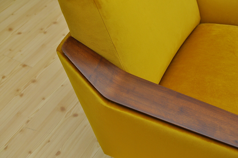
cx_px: 119
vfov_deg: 25.7
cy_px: 79
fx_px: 347
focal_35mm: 52
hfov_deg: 37.9
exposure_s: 1/200
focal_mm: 35
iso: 400
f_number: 4
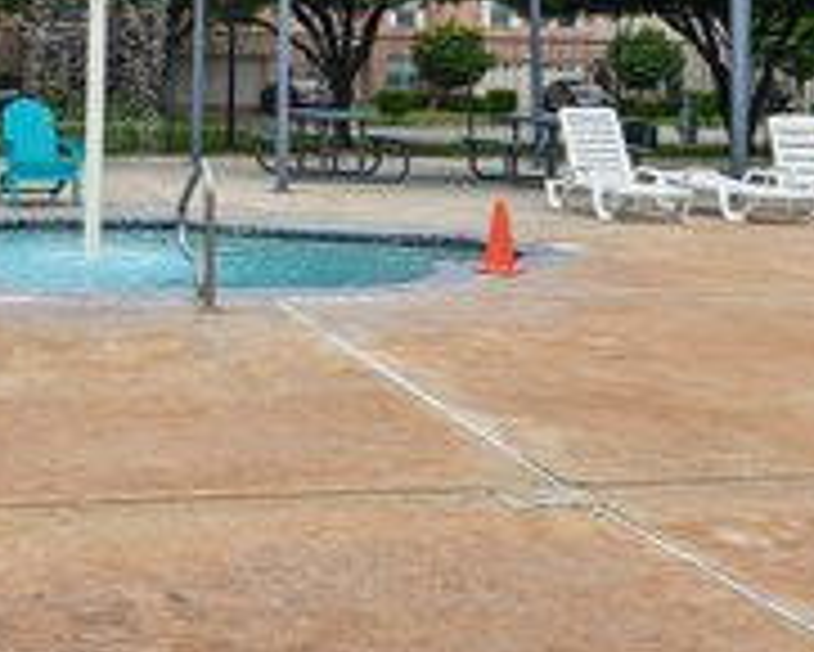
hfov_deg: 28.9
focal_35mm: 63
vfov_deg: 23.1
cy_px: -29
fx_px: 1519
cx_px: 85
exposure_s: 1/500
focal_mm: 19
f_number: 8
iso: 400
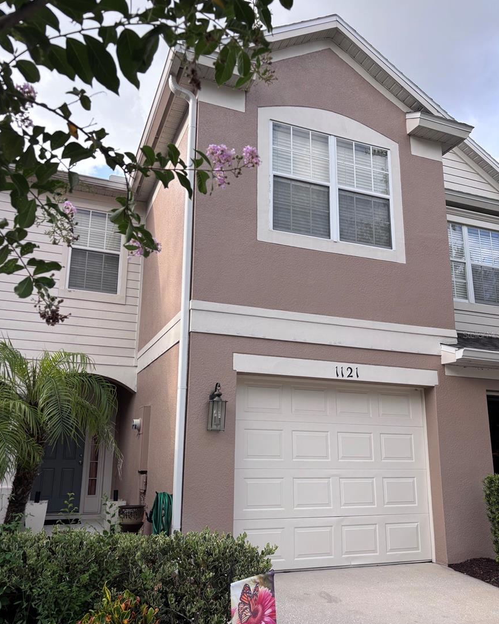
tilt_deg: +11.3
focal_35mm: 28
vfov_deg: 62.1
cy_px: 334
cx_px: 245
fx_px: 517
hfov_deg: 51.5
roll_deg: -0.6
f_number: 1.6
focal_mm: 5.96
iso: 50
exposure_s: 1/550
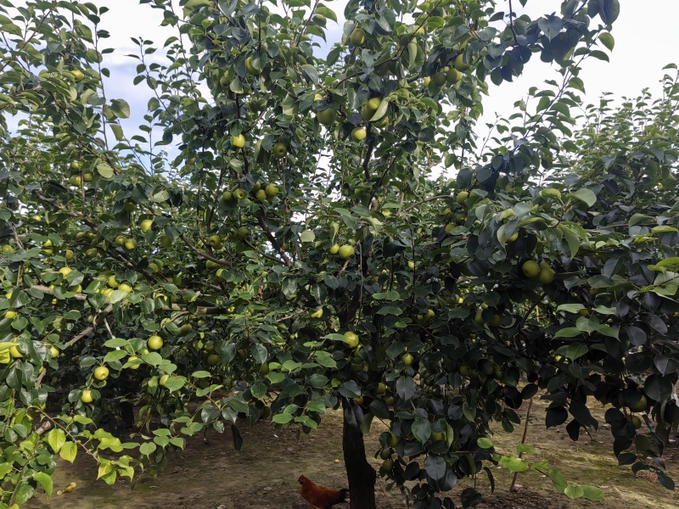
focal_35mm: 27
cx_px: 340
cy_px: 254
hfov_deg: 65.3
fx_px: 530
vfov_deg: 51.4
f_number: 1.9
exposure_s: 1/995
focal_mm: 5.52
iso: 50
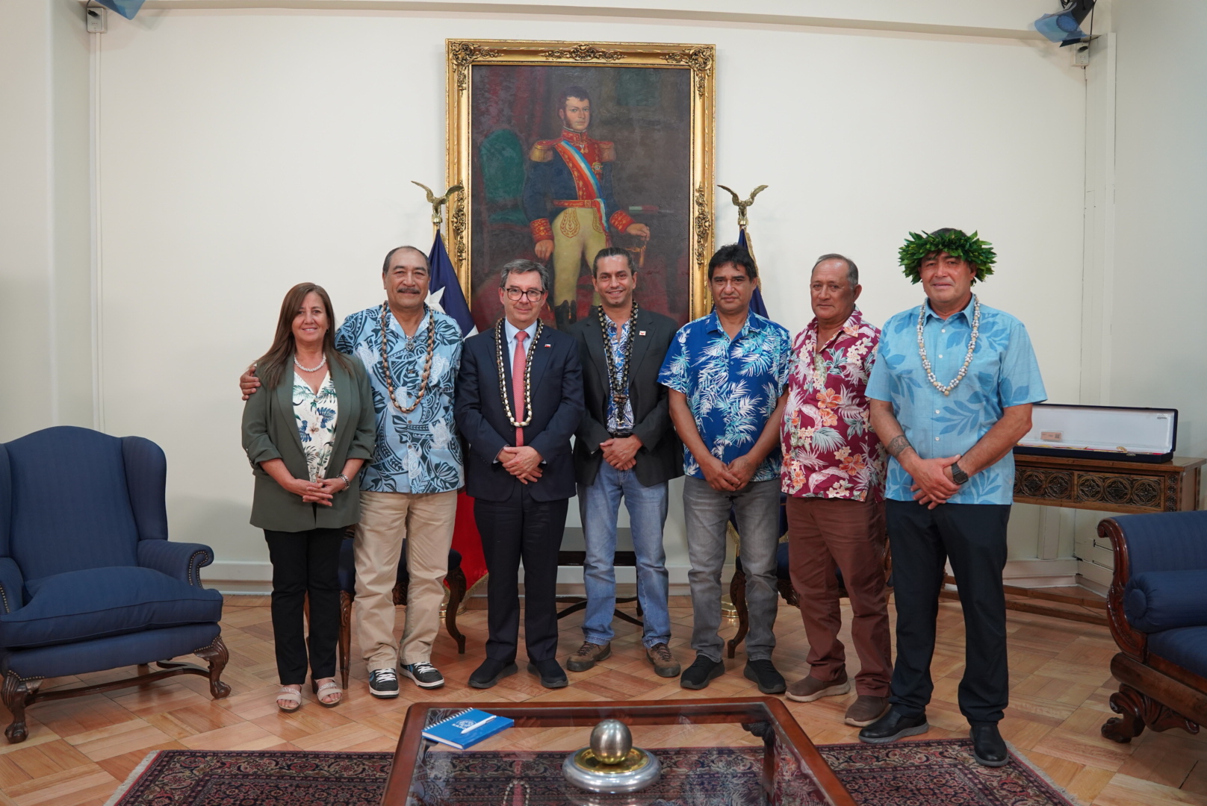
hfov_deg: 62.6
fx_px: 993
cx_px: 604
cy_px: 403
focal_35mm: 30
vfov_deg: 44.2
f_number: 4
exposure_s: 1/160
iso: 2000
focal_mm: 29.6
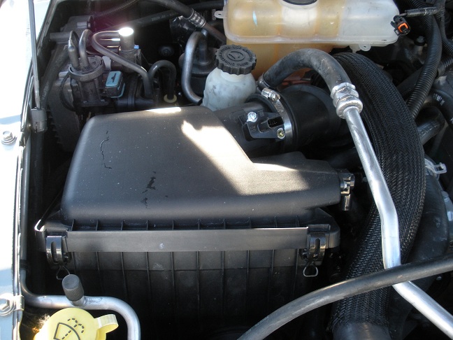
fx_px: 471
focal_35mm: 36
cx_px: 226
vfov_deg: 39.7
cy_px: 170
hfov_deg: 51.4
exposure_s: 1/59.7
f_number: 3.5
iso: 162
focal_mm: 6.3
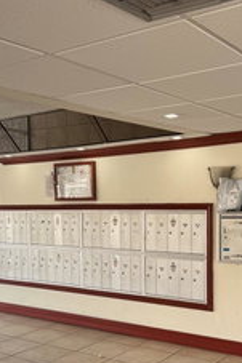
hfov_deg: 28.6
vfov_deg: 41.4
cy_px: 241
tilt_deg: -6.9
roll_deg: +0.3
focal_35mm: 47
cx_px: 111
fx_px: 475
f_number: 1.78
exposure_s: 1/572
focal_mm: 6.76
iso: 80
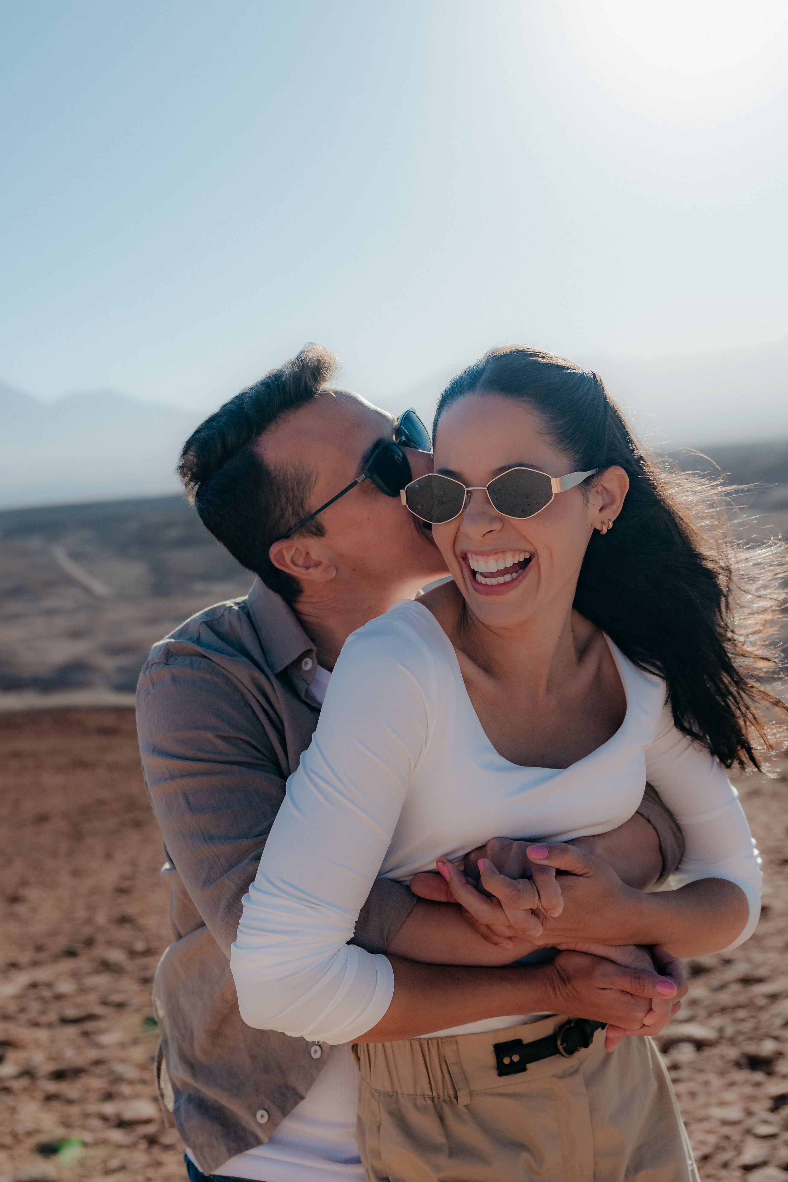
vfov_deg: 44.5
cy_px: 589
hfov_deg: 30.5
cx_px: 387
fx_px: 1445
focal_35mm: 44
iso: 320
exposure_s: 1/3200
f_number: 2.8
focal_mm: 29
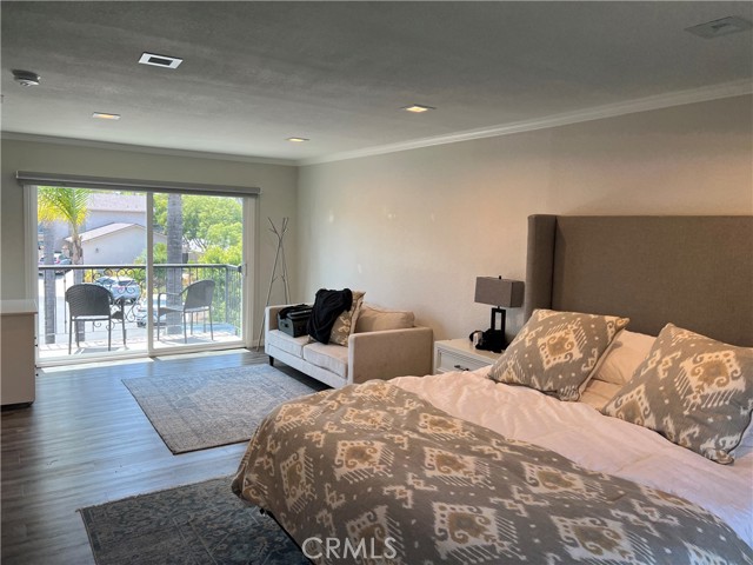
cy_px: 282
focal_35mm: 26
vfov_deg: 53.1
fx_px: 566
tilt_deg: -5.6
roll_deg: -1.3
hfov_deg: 67.3
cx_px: 376
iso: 40
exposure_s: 1/214
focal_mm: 5.7
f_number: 1.5
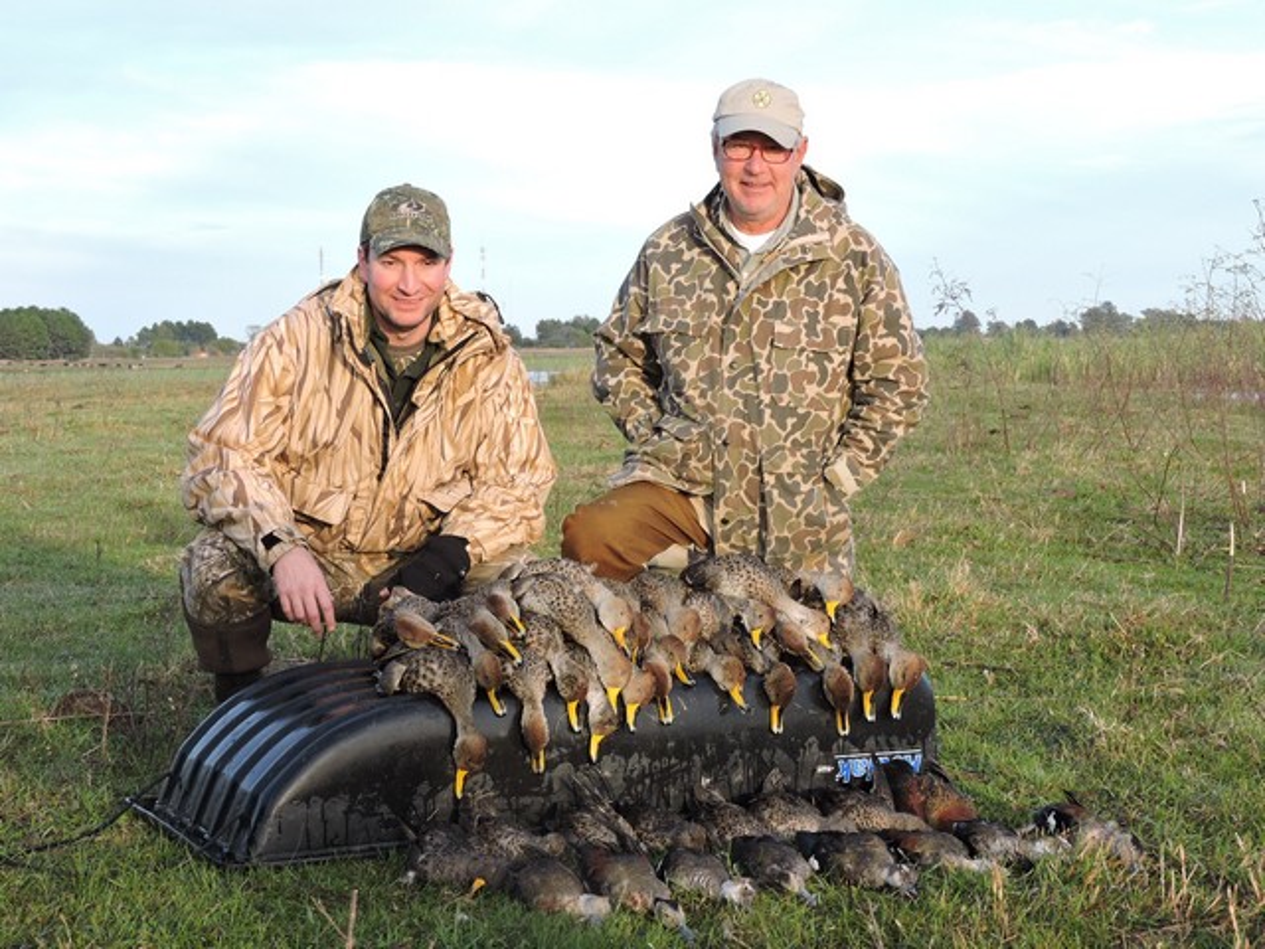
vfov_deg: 21.0
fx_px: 2558
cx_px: 632
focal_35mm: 70
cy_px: 474
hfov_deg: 27.8
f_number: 4.5
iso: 100
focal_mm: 12.5
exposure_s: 1/125
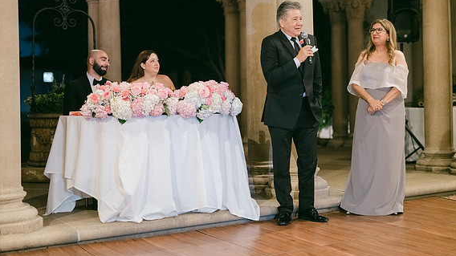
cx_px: 230
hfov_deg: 42.1
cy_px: 113
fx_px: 592
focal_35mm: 49
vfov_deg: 24.4
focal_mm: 55
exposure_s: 1/125
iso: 5000
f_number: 1.7
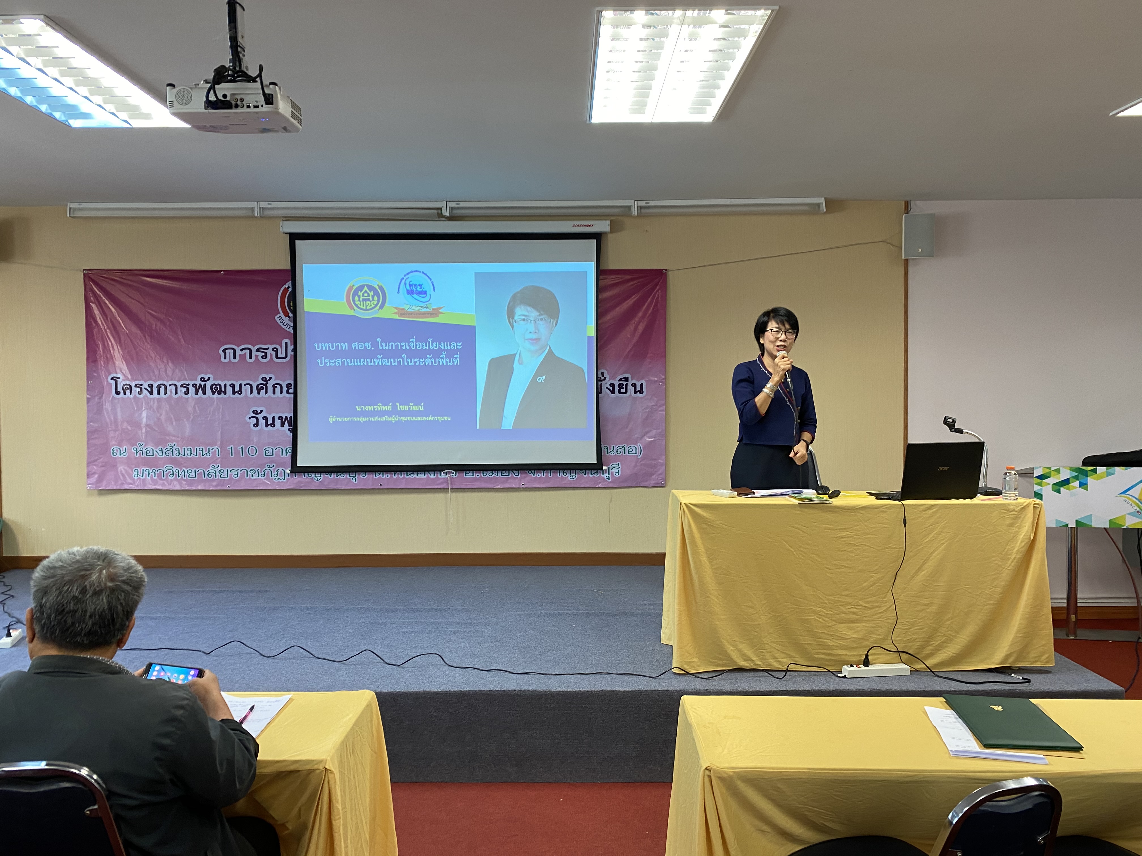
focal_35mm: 26
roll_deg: +0.4
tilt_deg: -2.5
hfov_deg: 67.3
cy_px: 428
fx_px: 858
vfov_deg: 53.1
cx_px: 571
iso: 80
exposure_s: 1/50
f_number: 1.8
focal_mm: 4.25
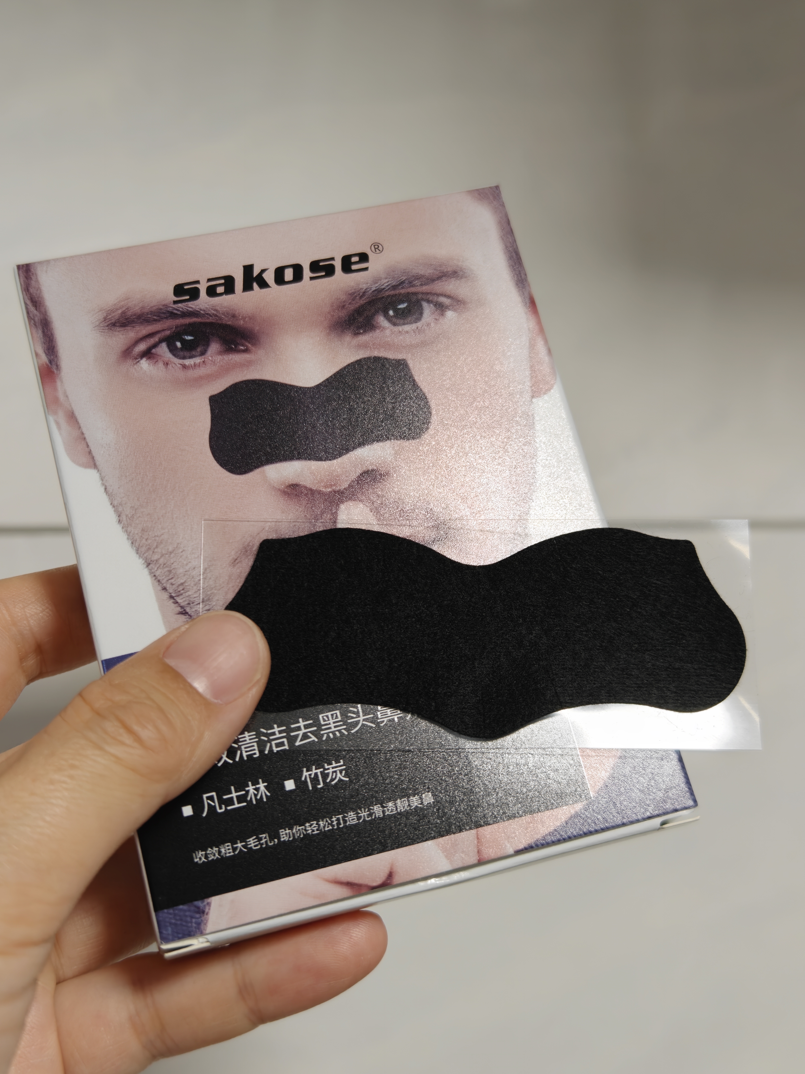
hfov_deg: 30.9
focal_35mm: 47
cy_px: 537
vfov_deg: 40.4
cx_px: 402
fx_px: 1457
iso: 500
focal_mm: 8.67
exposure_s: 1/85
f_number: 1.8
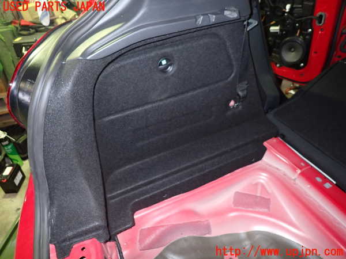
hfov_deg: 69.4
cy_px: 130
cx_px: 173
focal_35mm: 25
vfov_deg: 54.9
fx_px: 250
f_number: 2
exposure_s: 1/30
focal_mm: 4.5
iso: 320
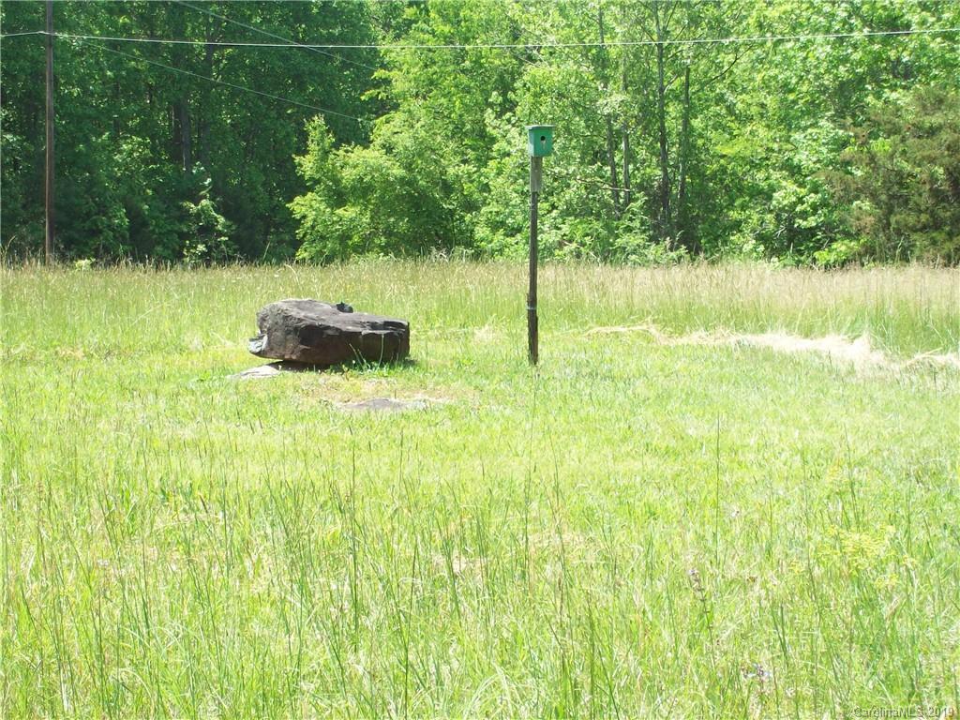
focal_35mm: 87
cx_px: 480
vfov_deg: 17.0
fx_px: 2413
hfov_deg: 22.5
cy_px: 360
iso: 80
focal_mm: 14.3
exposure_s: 1/202
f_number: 4.3
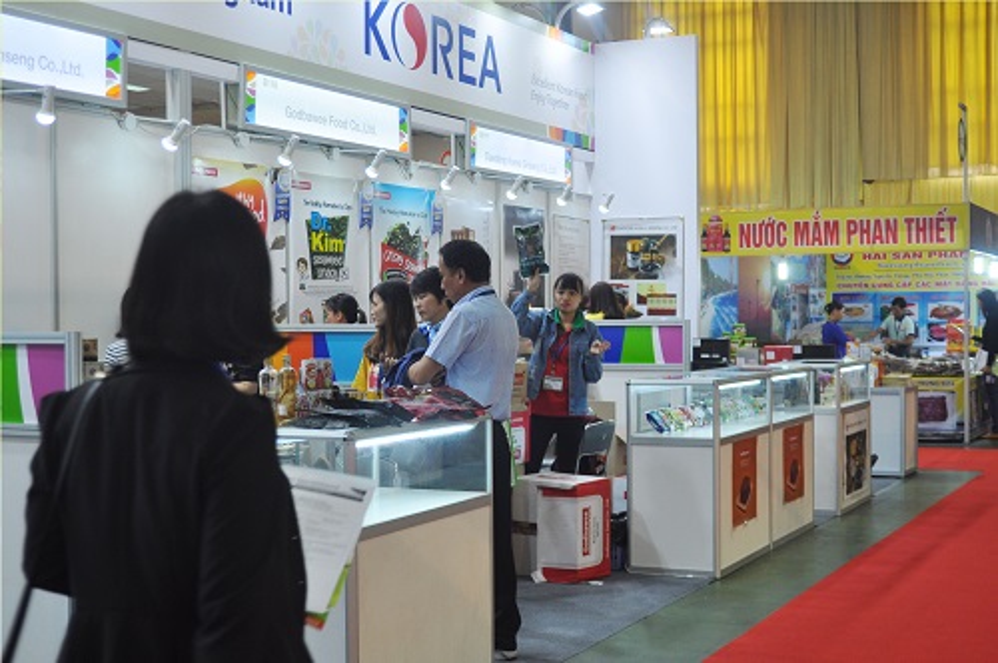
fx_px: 3738
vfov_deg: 10.1
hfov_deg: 15.2
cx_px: 499
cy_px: 332
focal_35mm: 135
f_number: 4.5
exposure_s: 1/80
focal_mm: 90
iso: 500
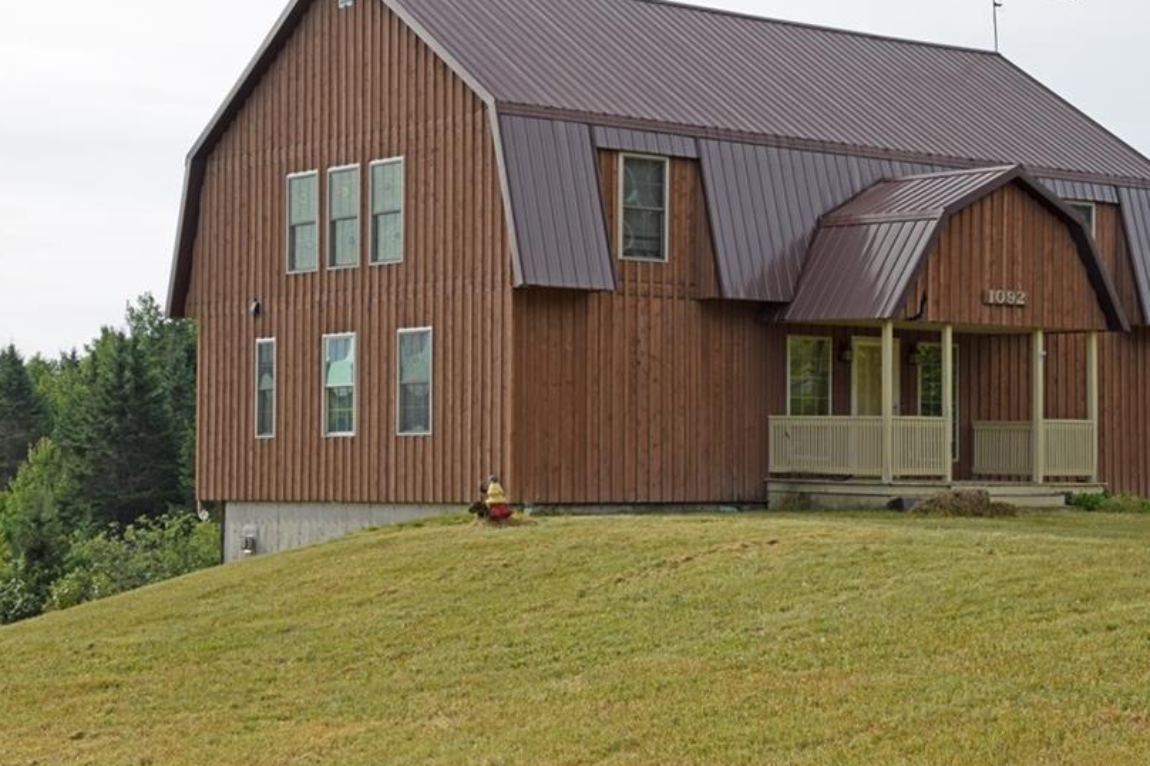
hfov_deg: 26.6
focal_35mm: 76
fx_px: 2427
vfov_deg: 17.9
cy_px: 323
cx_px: 665
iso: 200
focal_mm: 40
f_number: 16
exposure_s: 1/30
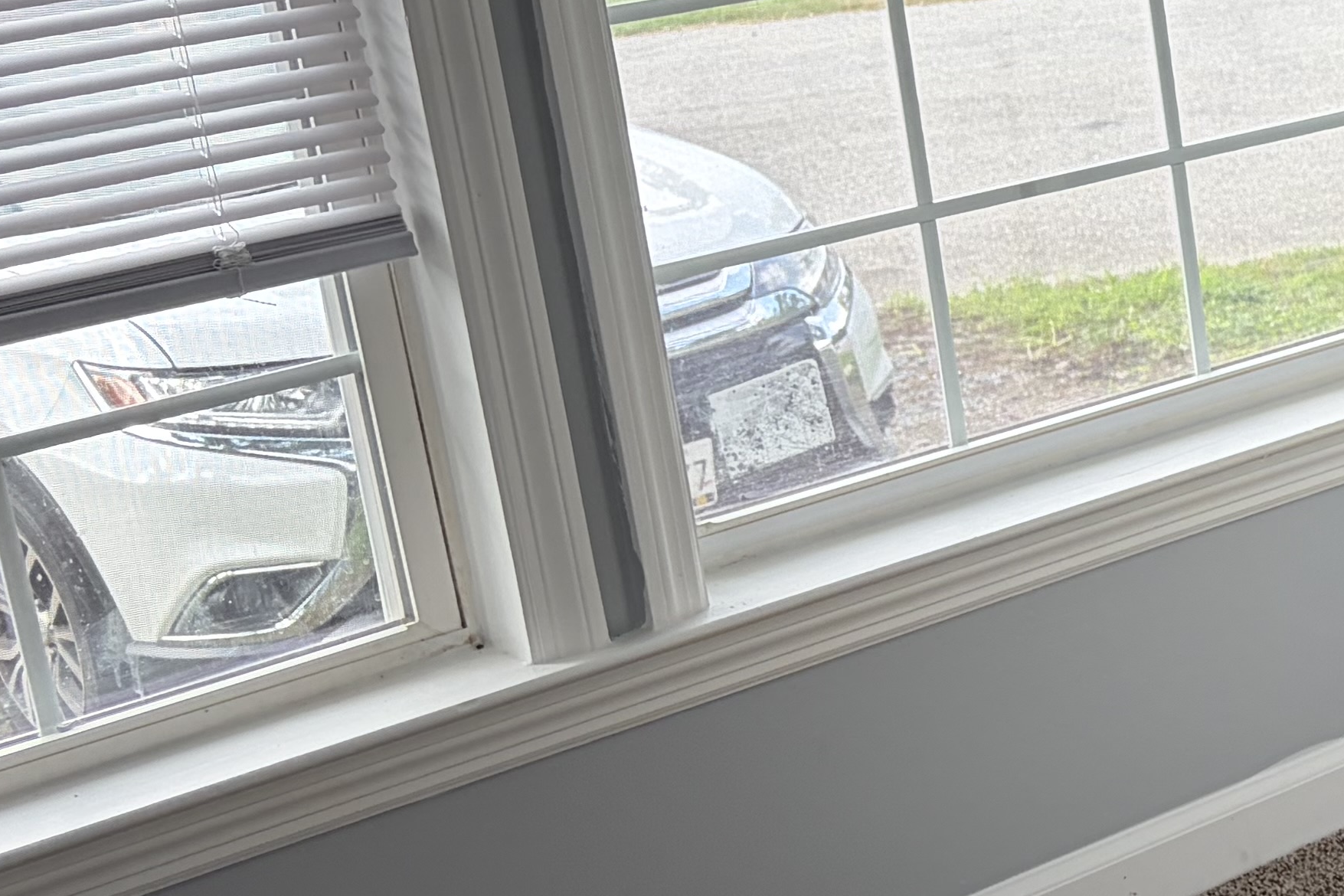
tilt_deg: -15.1
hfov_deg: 20.1
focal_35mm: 88
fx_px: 3285
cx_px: 1995
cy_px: 361
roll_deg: +4.3
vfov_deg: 15.5
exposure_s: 1/159
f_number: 1.6
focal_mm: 5.96
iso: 50
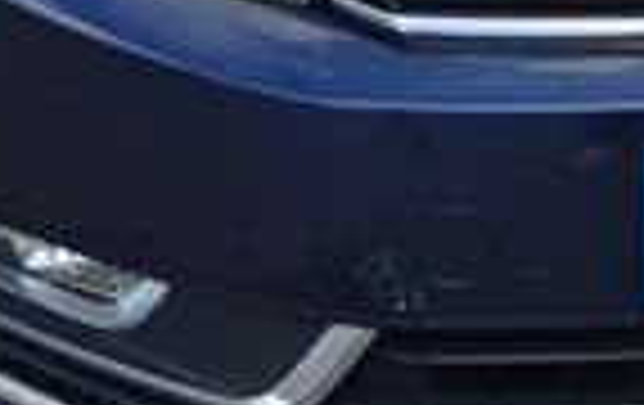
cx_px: 928
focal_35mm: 102
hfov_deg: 18.4
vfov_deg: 11.4
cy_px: -459
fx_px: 1794
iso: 80
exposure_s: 1/494
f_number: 1.6
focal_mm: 6.06
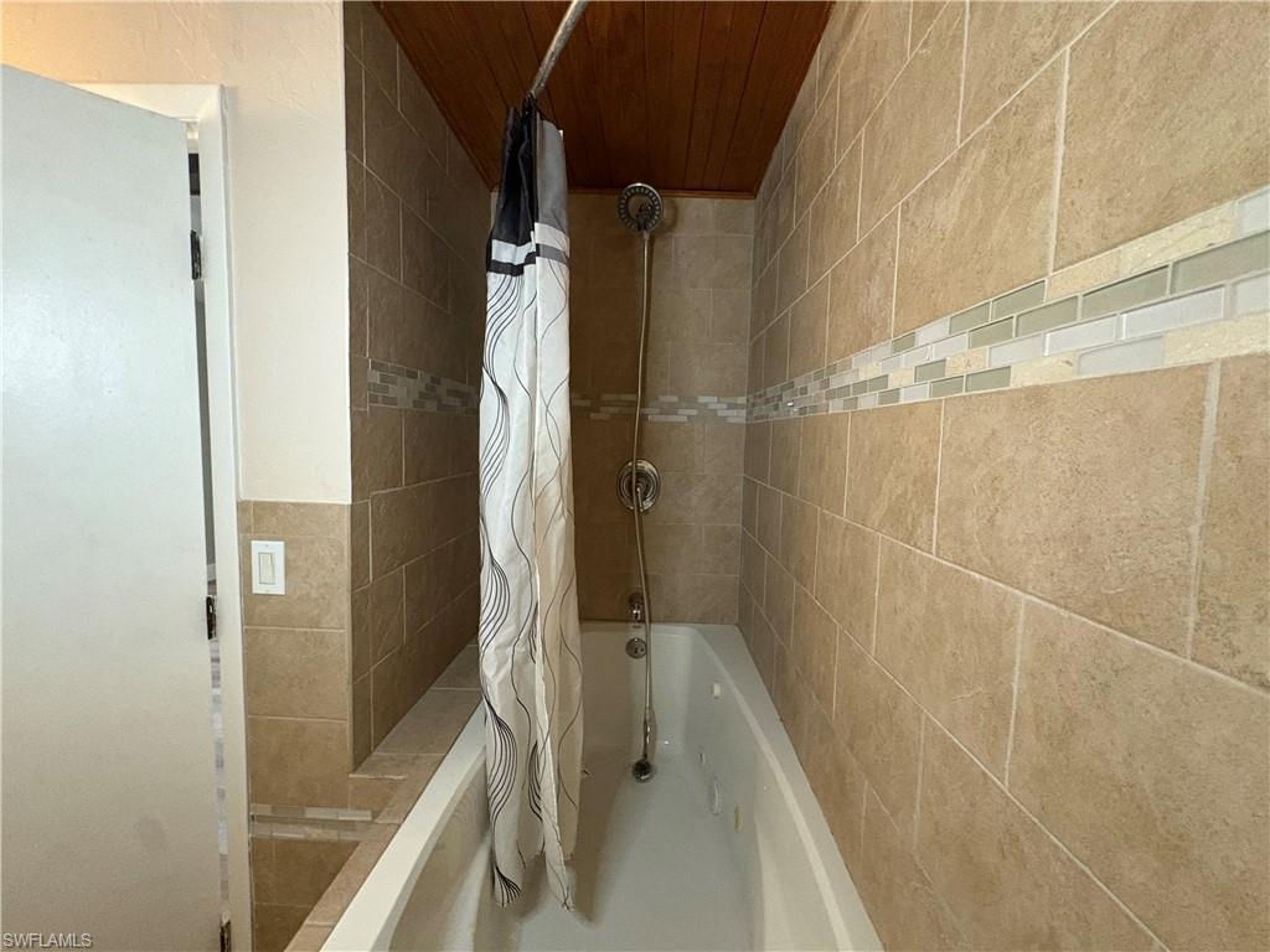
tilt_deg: -3.5
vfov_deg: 85.7
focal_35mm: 14
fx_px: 514
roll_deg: -1.0
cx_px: 635
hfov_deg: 102.1
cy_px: 476
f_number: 2.2
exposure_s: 1/40
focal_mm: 2.22
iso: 640
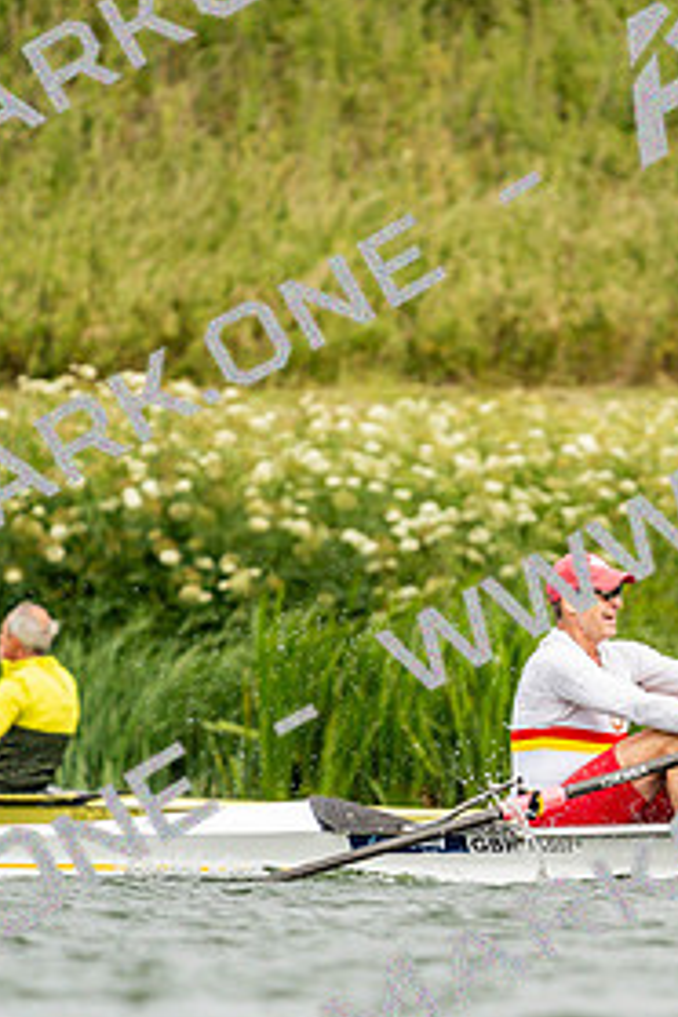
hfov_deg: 1.1
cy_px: 702
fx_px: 35225
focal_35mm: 1247
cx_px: 827
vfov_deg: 1.7
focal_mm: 600
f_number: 6.3
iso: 640
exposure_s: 1/2000
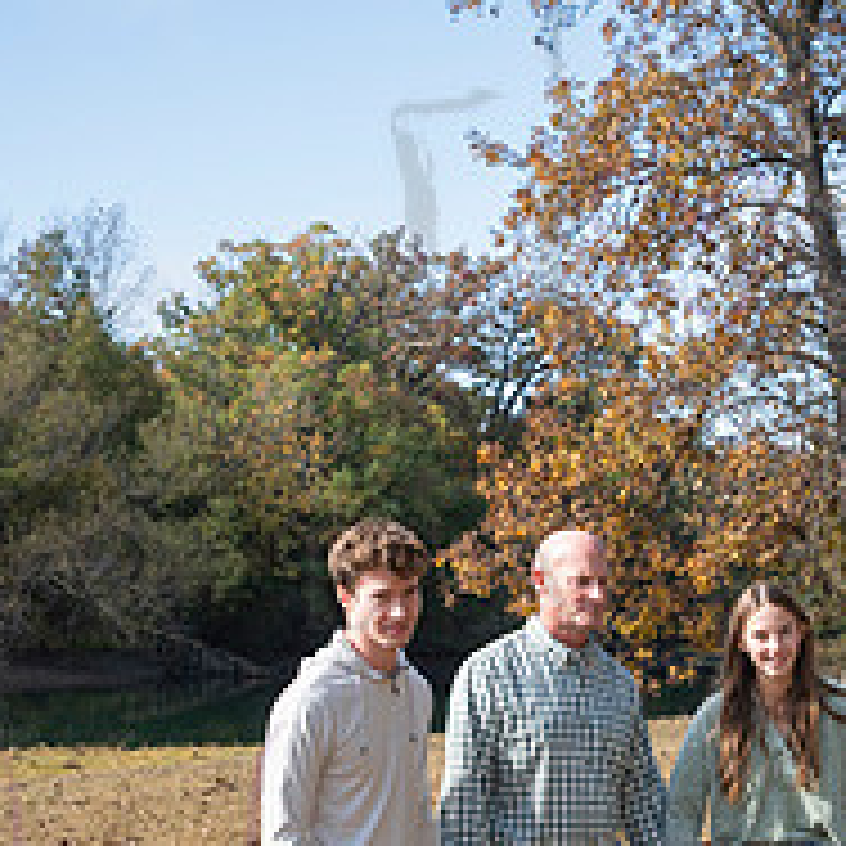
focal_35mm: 90
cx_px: 713
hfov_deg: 19.0
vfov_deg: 18.9
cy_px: 791
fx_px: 2489
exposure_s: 1/640
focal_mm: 32
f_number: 6.3
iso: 400
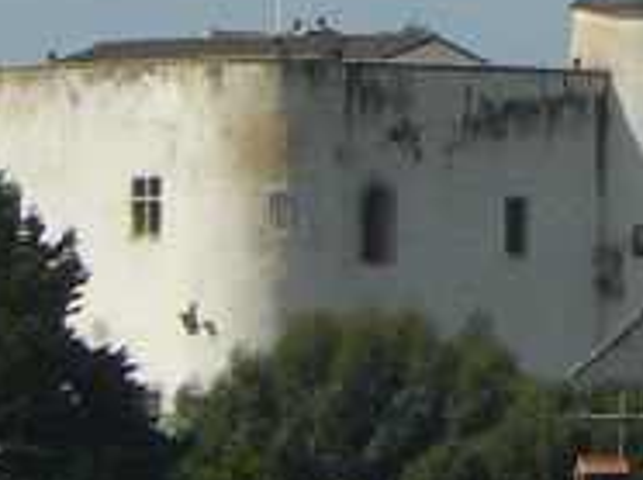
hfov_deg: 1.6
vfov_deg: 1.2
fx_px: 23338
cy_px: -66
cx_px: 812
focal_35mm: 1258
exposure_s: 1/400
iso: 100
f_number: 8
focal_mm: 48.6
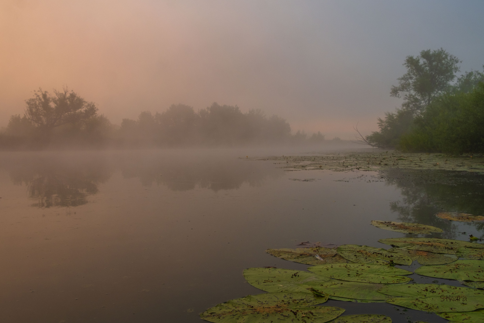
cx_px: 242
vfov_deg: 42.3
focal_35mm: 31
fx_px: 417
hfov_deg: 60.3
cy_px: 162
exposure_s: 1/100
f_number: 8
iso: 320
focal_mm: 20.5
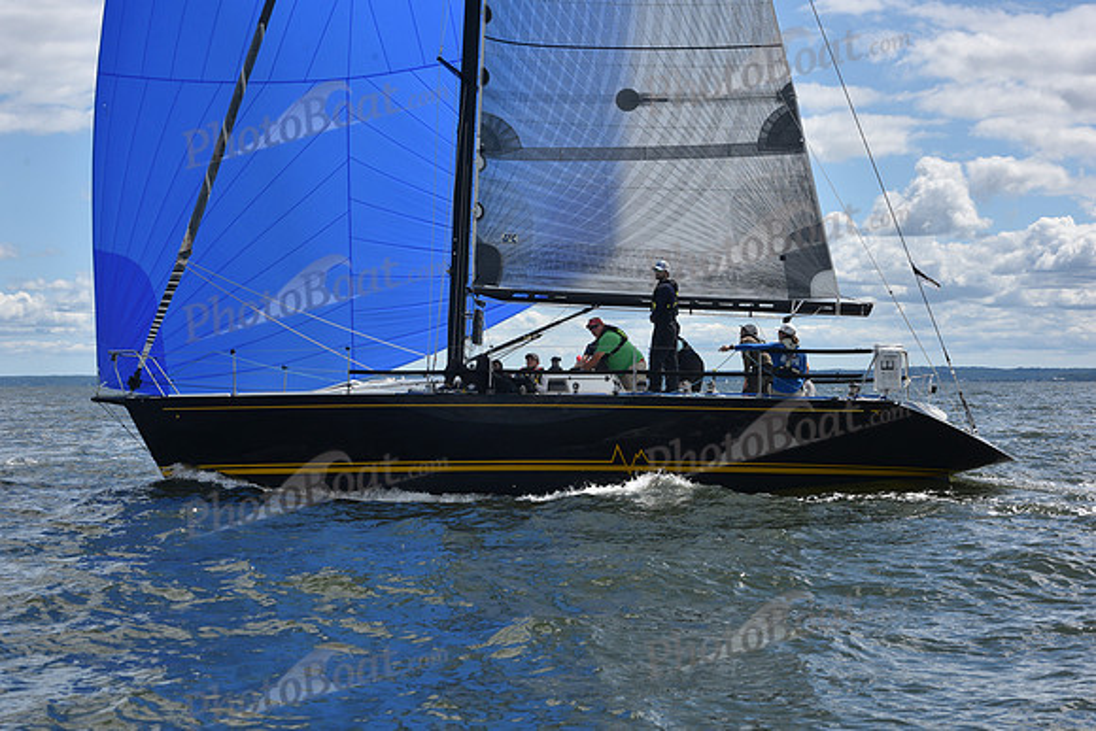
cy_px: 366
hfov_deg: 28.8
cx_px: 548
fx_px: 2132
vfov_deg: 19.5
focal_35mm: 70
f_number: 10
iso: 250
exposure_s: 1/800
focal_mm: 70
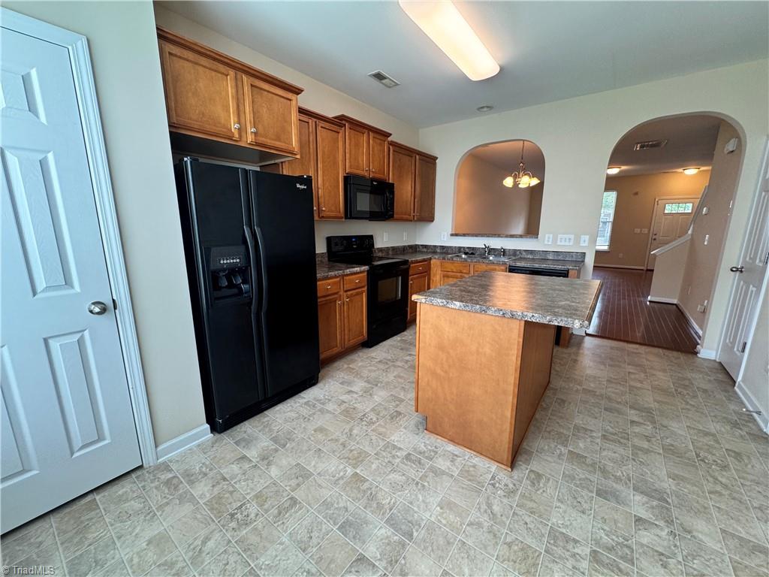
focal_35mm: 14
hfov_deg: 102.1
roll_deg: -0.2
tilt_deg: -12.7
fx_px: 311
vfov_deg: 85.7
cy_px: 288
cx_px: 384
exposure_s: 1/60
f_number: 2.2
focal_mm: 2.22
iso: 160
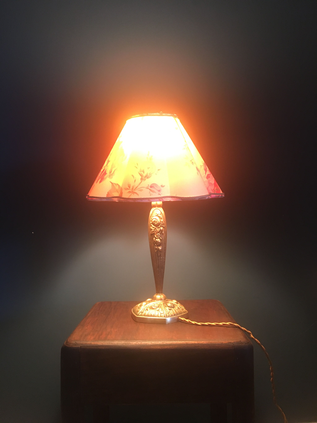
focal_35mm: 29
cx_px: 158
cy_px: 212
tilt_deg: +1.8
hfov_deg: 48.2
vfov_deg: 61.7
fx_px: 354
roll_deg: +1.4
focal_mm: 4.15
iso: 200
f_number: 2.2
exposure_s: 1/25
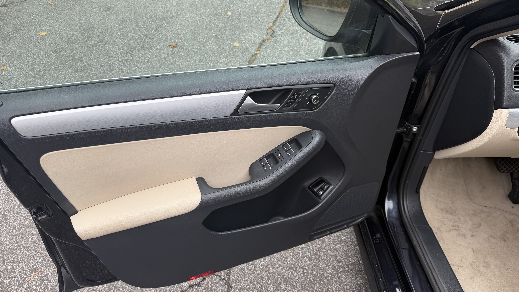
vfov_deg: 42.9
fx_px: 372
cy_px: 149
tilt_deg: -39.1
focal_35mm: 27
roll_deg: +1.6
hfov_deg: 69.8
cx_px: 252
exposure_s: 1/353
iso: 80
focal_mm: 6.76
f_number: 1.78
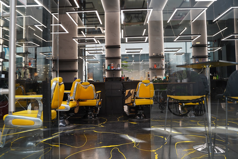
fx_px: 192
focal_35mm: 29
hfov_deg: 63.7
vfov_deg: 45.0
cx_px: 119
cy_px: 80
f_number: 3.5
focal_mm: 29
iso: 160
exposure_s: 1/60
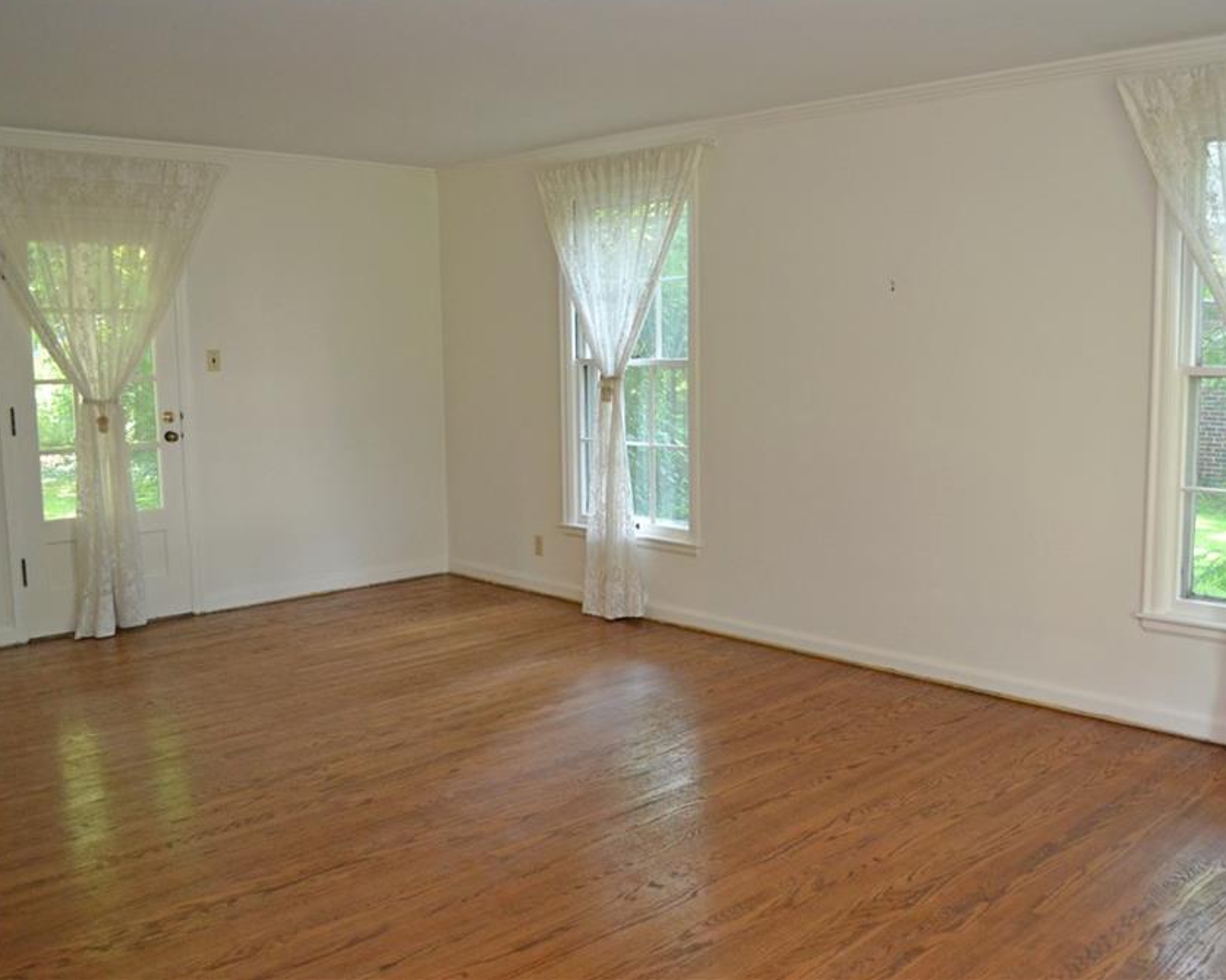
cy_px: 482
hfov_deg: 56.8
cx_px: 731
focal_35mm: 31
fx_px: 1124
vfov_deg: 47.1
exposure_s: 1/60
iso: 1250
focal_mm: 18
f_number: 3.5
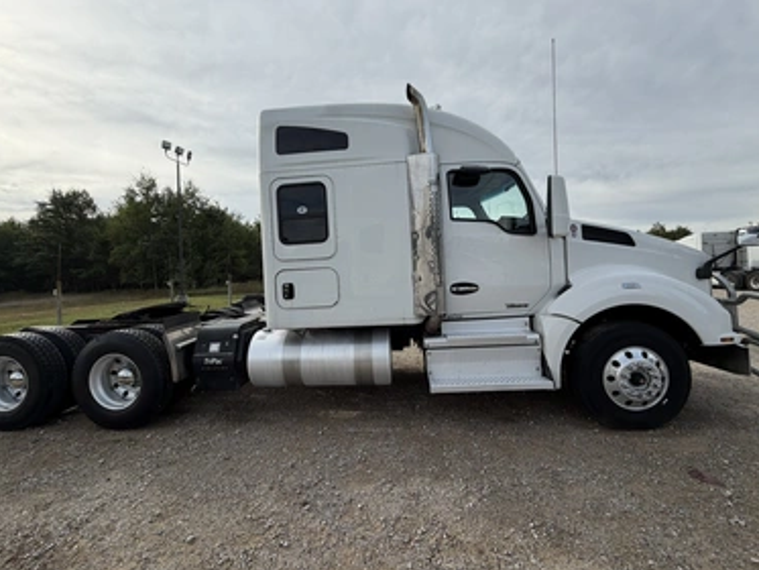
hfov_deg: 98.1
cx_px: 370
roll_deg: +3.1
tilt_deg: +2.6
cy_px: 271
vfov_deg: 81.7
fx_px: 329
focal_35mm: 15
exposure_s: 1/779
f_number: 2.2
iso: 25
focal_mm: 2.22
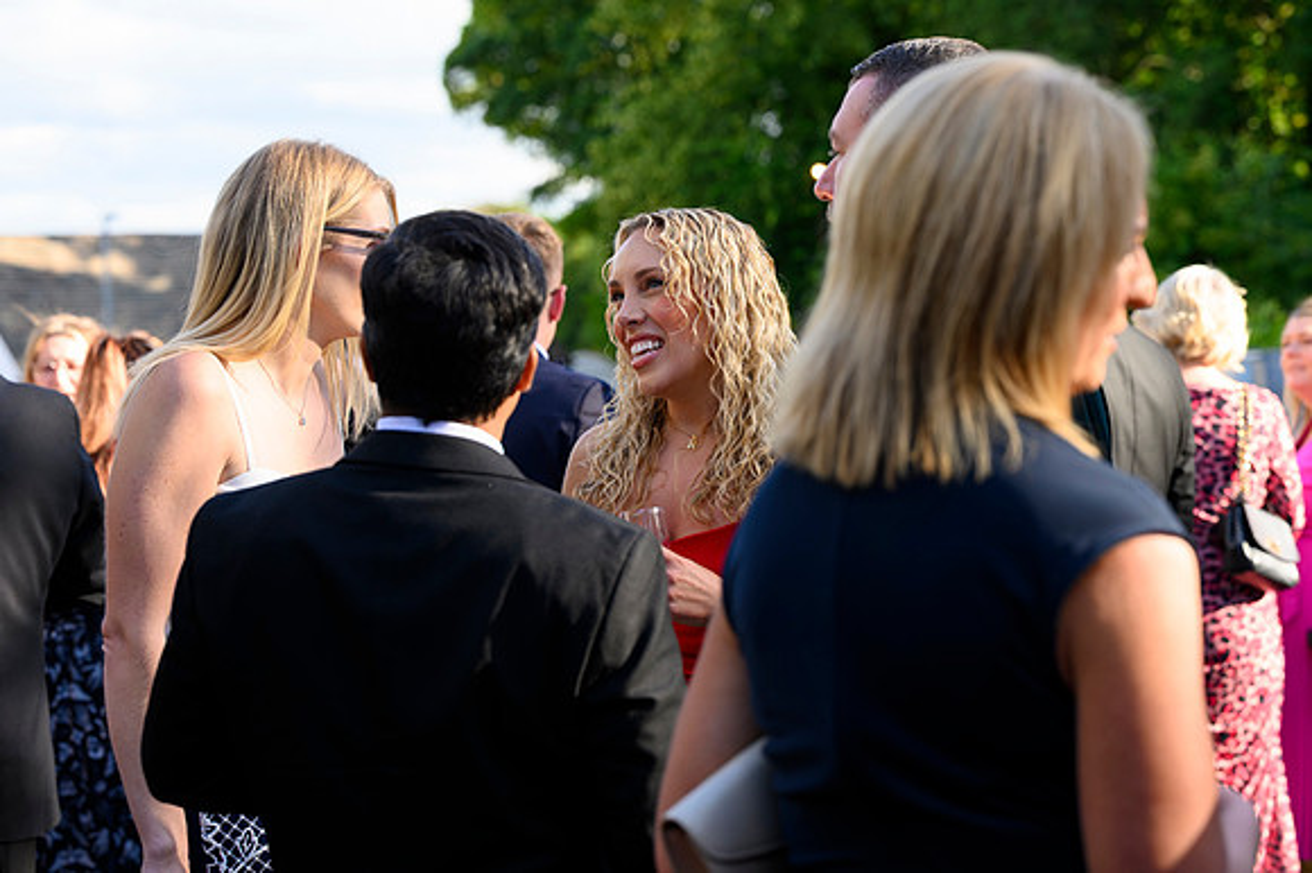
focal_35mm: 88
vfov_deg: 15.5
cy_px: 436
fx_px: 3204
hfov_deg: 23.1
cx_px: 656
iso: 200
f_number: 5
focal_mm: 87
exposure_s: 1/250
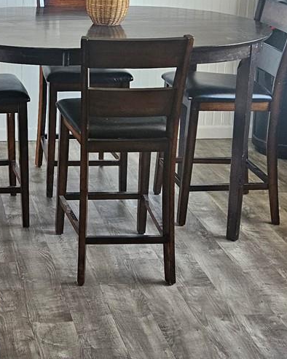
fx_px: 775
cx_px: -44
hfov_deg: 19.9
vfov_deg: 25.3
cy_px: 38
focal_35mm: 73
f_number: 1.8
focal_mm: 5.4
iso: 250
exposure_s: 1/120
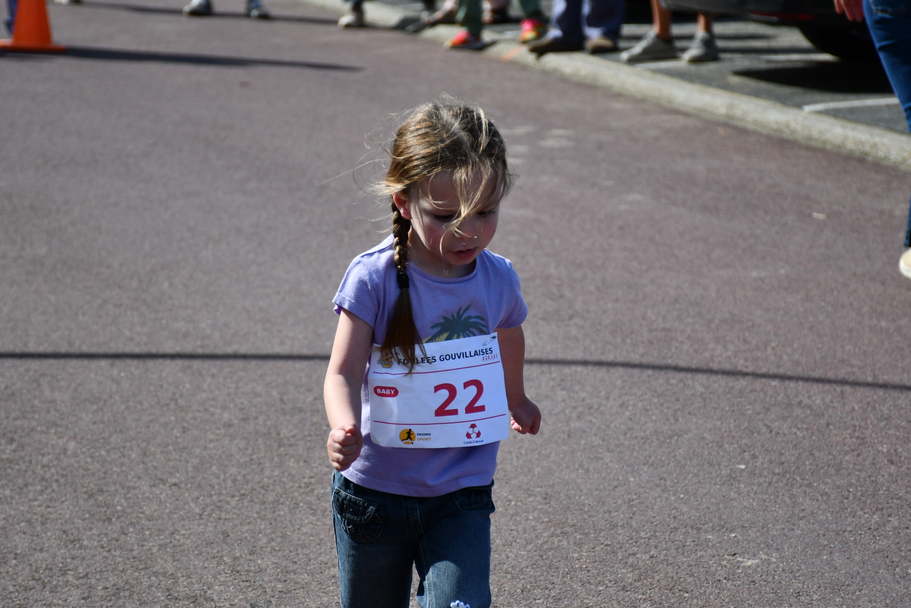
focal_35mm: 180
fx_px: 4555
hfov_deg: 11.4
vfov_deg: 7.6
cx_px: 464
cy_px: 276
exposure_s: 1/1250
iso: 200
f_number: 5.6
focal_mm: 100
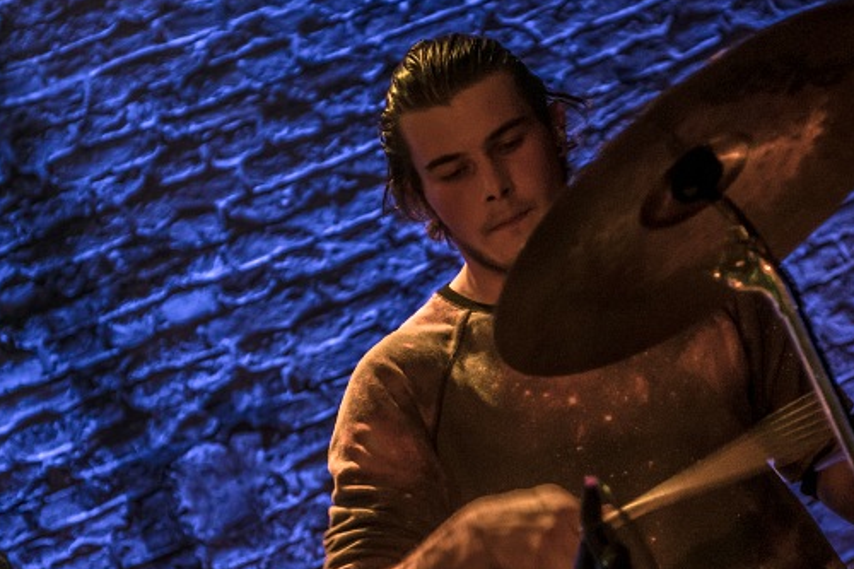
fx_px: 3178
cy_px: 352
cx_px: 594
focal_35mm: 134
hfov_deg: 15.3
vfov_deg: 10.2
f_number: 2.8
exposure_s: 1/100
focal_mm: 62
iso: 3200
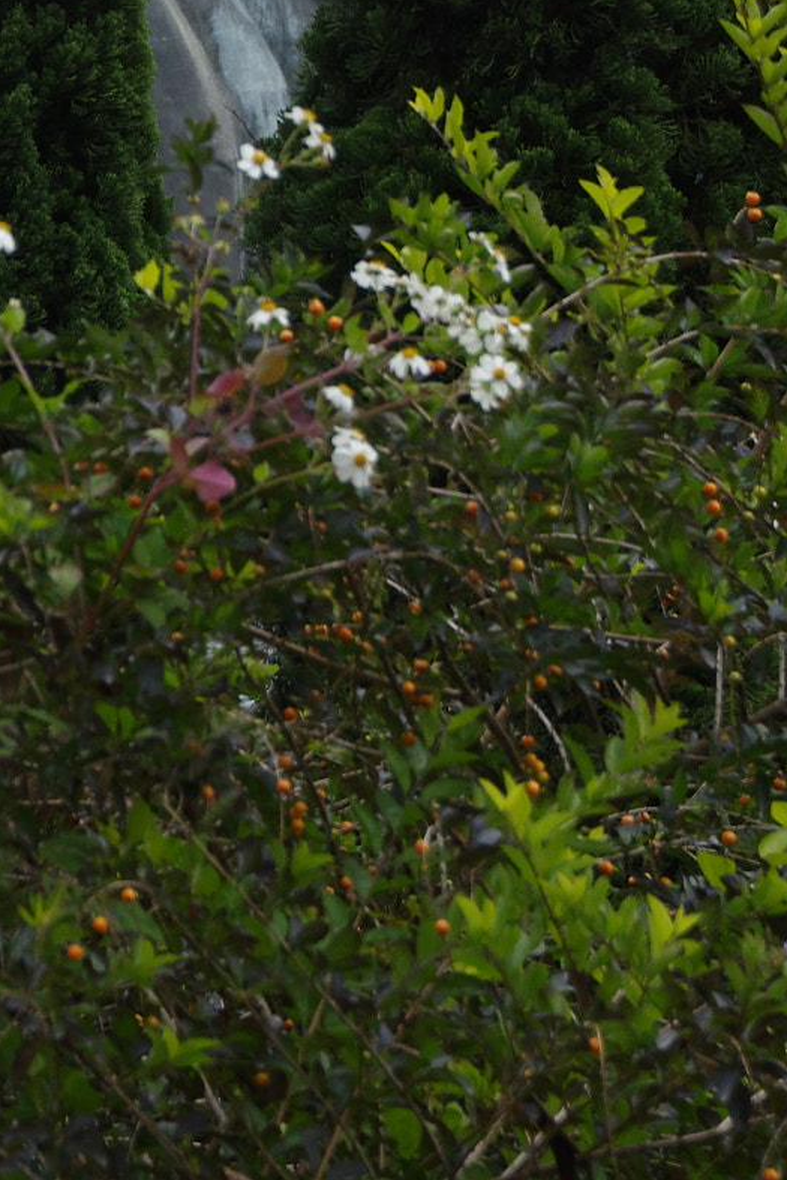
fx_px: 6391
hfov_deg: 7.0
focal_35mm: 195
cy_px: 187
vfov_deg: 10.5
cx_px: -315
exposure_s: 1/250
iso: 400
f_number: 7.1
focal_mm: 50
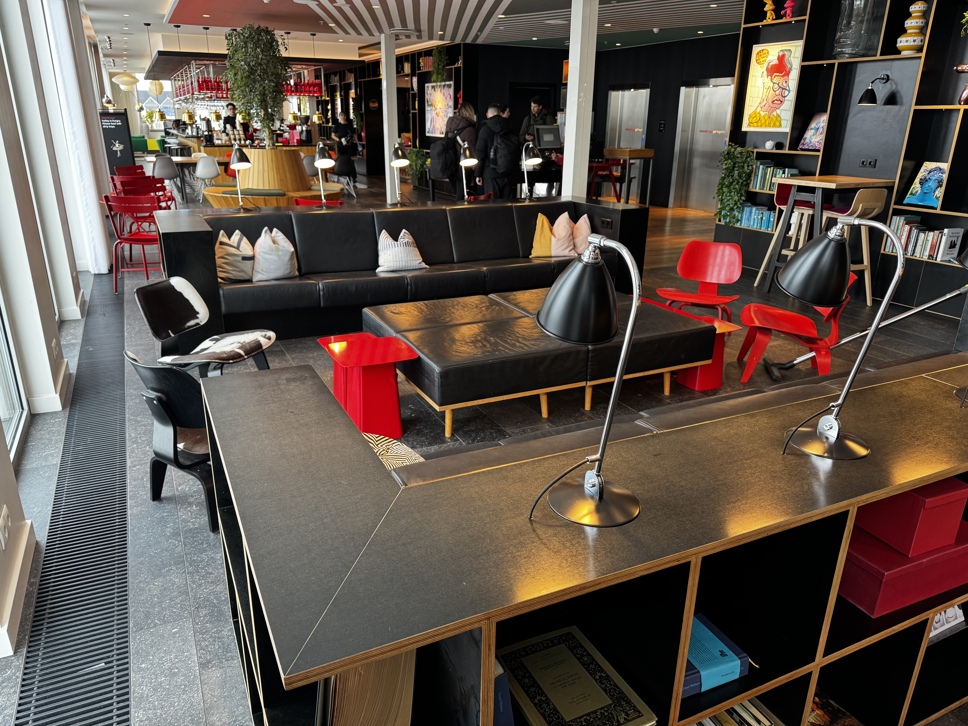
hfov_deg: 71.6
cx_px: 484
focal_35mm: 24
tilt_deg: -20.6
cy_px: 363
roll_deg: -0.8
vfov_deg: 56.8
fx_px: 671
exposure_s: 1/50
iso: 200
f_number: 1.78
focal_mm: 6.76
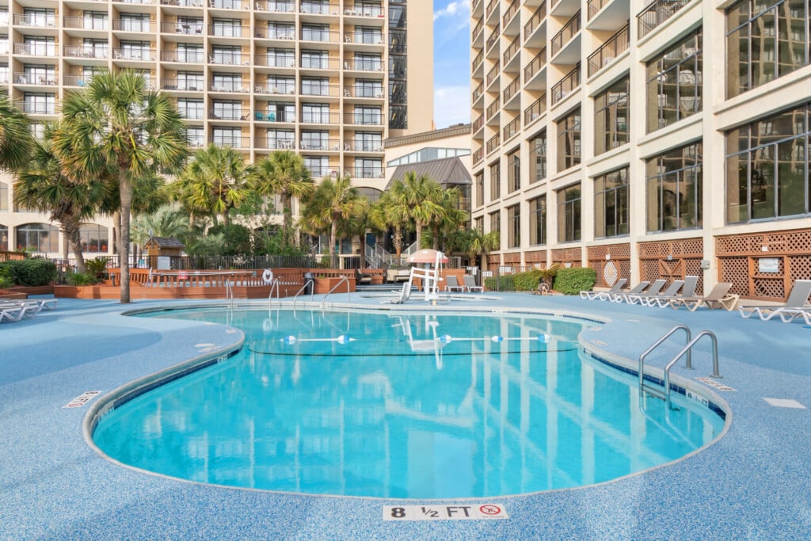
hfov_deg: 76.1
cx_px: 406
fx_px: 518
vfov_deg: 55.1
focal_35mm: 23
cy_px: 270
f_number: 5.6
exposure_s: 1/125
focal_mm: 11.5
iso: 100
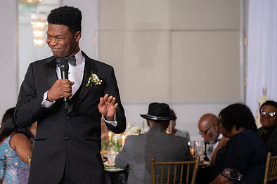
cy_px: 98
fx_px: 792
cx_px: 108
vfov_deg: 13.3
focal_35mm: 103
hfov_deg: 19.8
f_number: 2.8
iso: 2000
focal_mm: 70
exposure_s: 1/250
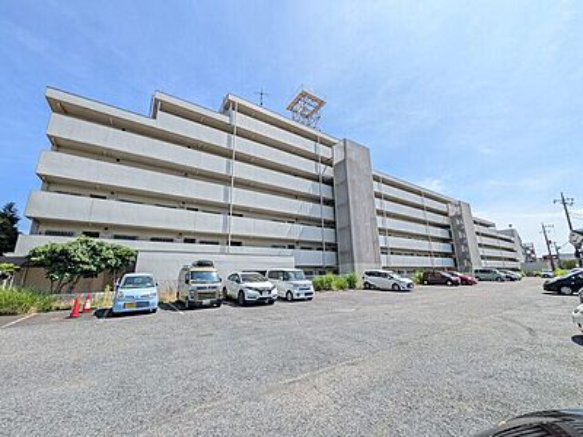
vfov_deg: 85.7
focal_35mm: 14
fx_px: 236
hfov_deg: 102.1
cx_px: 292
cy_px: 218
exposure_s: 1/1527
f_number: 2.2
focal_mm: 1.83
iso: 51
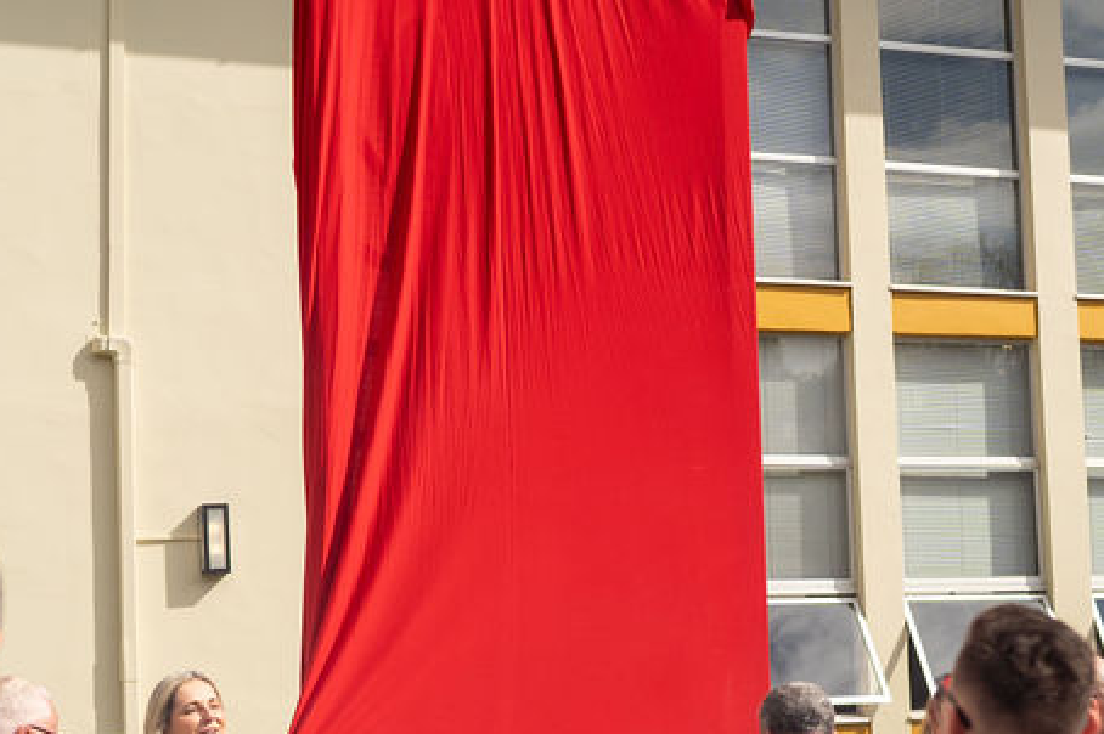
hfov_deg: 25.6
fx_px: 2421
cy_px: 461
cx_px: 708
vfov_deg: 17.2
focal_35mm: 79
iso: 100
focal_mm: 35
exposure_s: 1/3200
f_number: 2.8
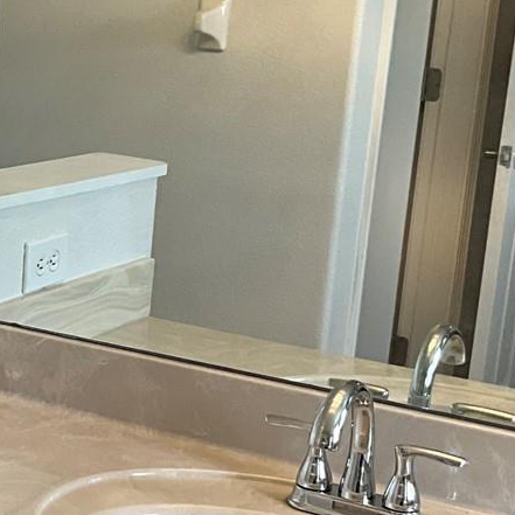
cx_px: -116
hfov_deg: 17.7
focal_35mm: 93
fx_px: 1565
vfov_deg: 18.7
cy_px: 306
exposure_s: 1/120
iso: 64
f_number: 1.8
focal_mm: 3
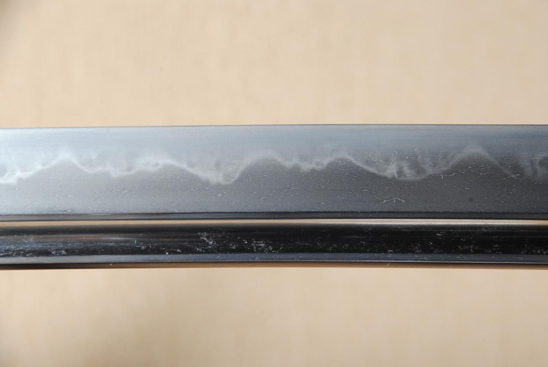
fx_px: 3086
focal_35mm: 202
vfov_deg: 6.8
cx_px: 274
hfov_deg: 10.1
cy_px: 184
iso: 400
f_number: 11
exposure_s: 1/2
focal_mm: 135
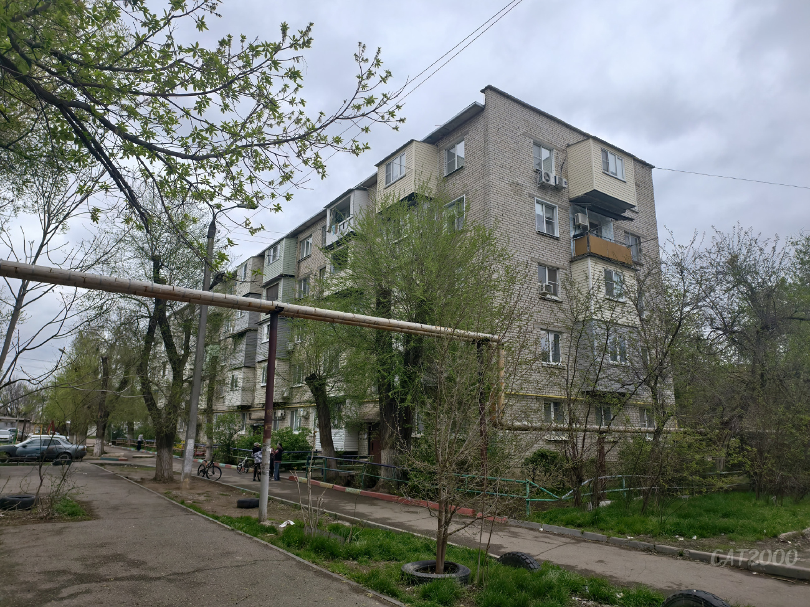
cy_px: 304
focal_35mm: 23
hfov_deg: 73.9
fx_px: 538
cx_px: 405
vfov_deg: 58.9
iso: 72
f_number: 1.57
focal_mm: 6.54
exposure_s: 1/1163
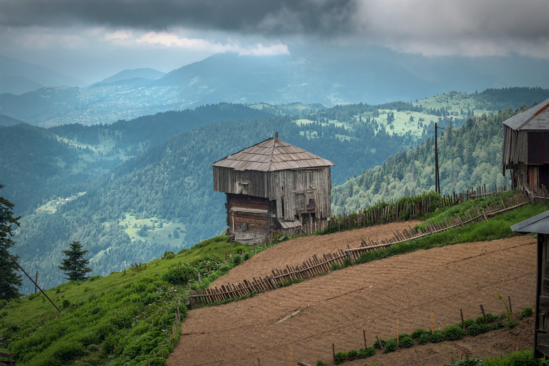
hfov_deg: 18.3
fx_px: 1708
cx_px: 274
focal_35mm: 112
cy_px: 183
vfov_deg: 12.2
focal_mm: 74.4
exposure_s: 1/340
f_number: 11
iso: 500
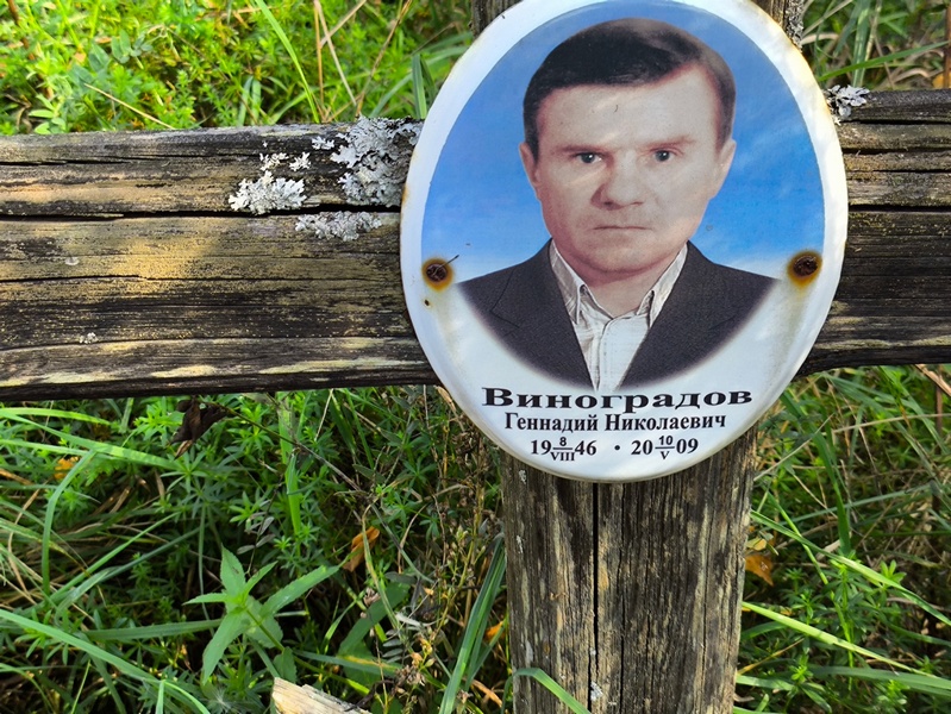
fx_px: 1374
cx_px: 476
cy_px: 357
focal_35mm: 50
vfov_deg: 29.1
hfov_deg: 38.2
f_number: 1.7
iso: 50
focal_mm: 4.71
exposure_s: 1/255
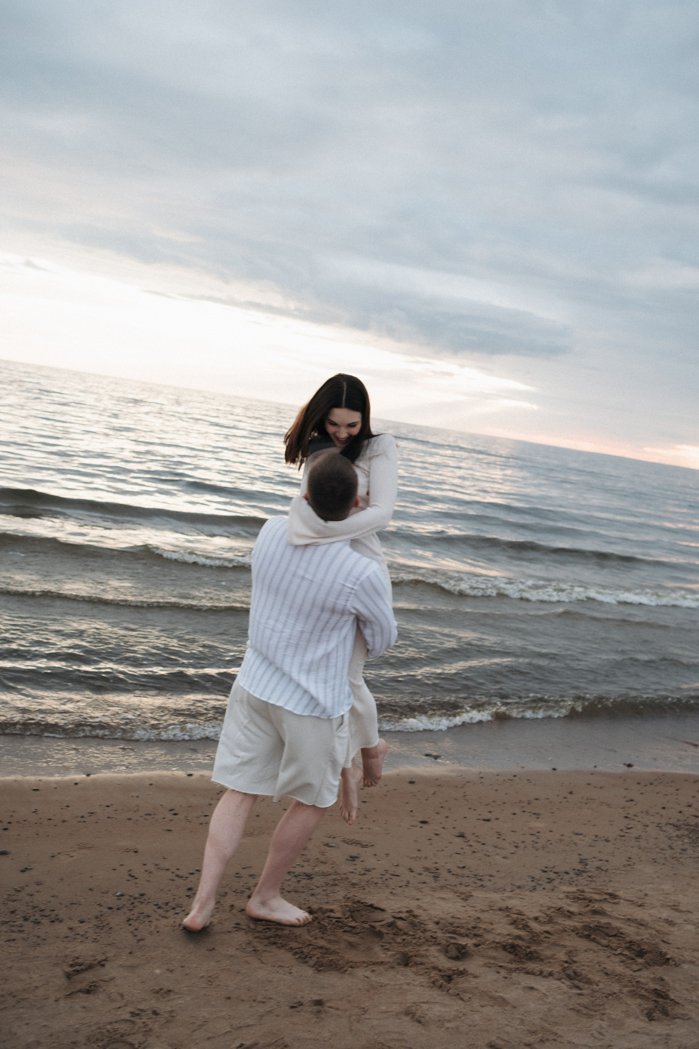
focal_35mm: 35
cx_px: 350
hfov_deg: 37.9
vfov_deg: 54.4
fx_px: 1019
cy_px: 524
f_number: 2.8
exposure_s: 1/240
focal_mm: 23
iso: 320
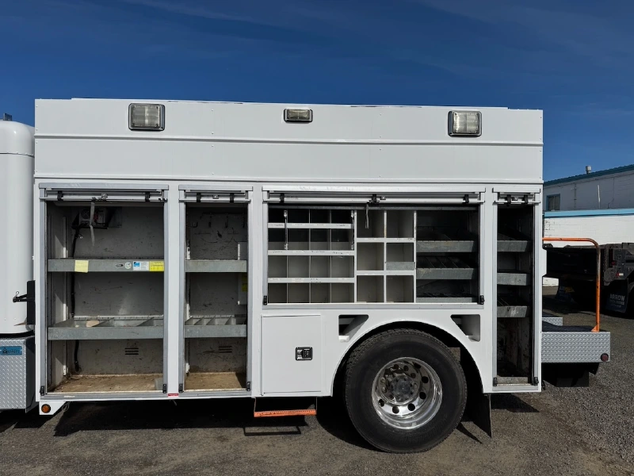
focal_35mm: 24
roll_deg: -1.0
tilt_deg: -0.8
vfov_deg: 56.8
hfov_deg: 71.6
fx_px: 440
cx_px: 317
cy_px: 238
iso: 64
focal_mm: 6.76
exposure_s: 1/12346
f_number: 1.78
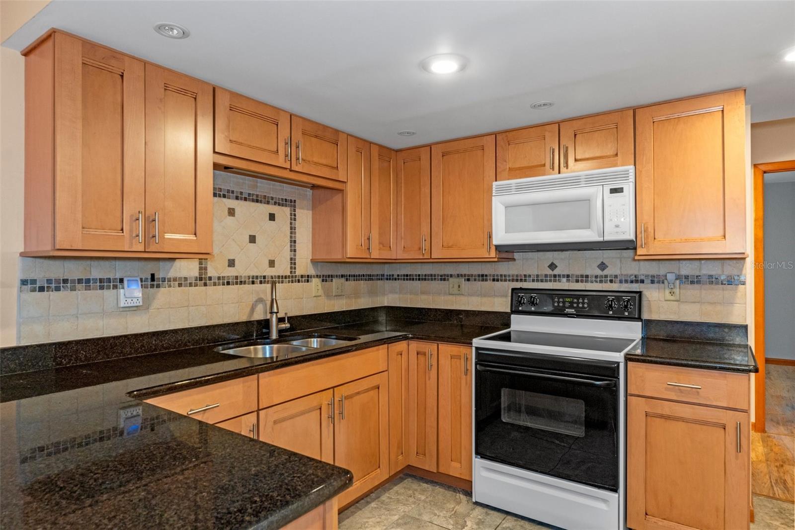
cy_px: 265
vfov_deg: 59.5
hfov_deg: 81.2
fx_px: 464
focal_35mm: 21
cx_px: 398
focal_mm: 14
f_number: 8
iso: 320
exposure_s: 1.6
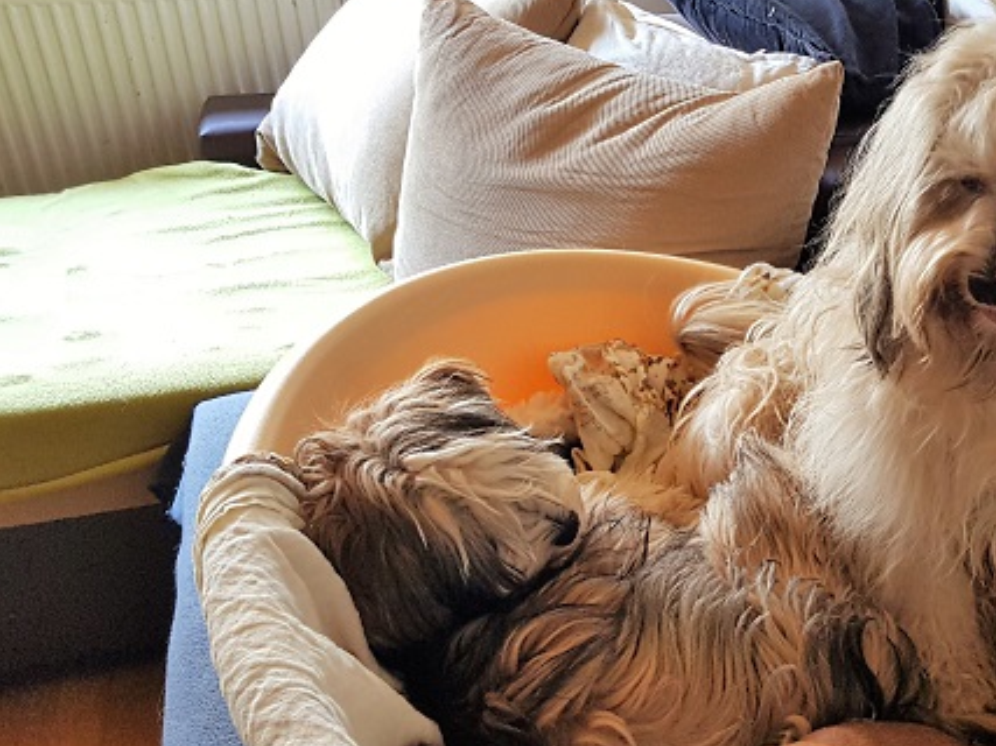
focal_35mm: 39
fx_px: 1122
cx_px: 737
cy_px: 492
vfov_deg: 36.5
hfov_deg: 46.3
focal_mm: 4.2
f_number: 1.7
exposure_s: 1/50
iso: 200
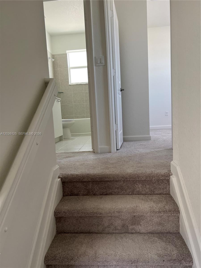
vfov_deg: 67.3
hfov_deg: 53.1
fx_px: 201
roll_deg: +3.6
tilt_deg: -6.1
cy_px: 134
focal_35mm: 26
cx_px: 100
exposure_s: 1/120
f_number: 1.5
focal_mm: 5.7
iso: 125
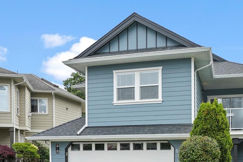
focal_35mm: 39
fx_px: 263
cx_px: 160
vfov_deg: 32.8
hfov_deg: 48.8
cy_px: 141
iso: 100
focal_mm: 19
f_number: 6.3
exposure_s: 1/125
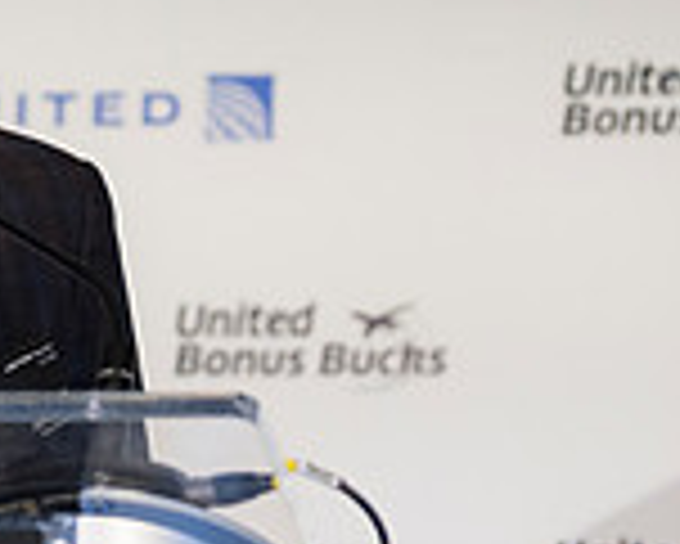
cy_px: 366
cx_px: -63
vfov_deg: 3.8
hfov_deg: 4.7
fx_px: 8216
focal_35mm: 408
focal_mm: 113
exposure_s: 1/160
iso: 720
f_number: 2.8
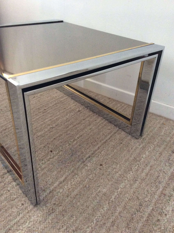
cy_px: 116
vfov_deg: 56.9
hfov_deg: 44.1
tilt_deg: -32.5
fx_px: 215
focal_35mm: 32
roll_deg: -1.3
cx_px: 87
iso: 250
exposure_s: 1/25
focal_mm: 3.3
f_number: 2.4
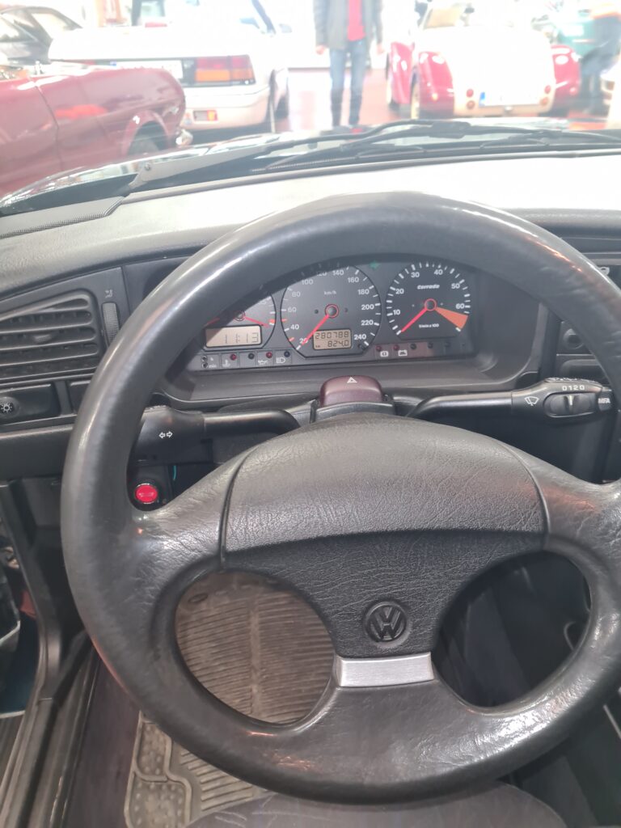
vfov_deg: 67.3
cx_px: 310
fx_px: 622
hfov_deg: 53.1
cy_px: 414
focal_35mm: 26
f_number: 1.8
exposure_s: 1/9
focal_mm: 5.4
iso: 198
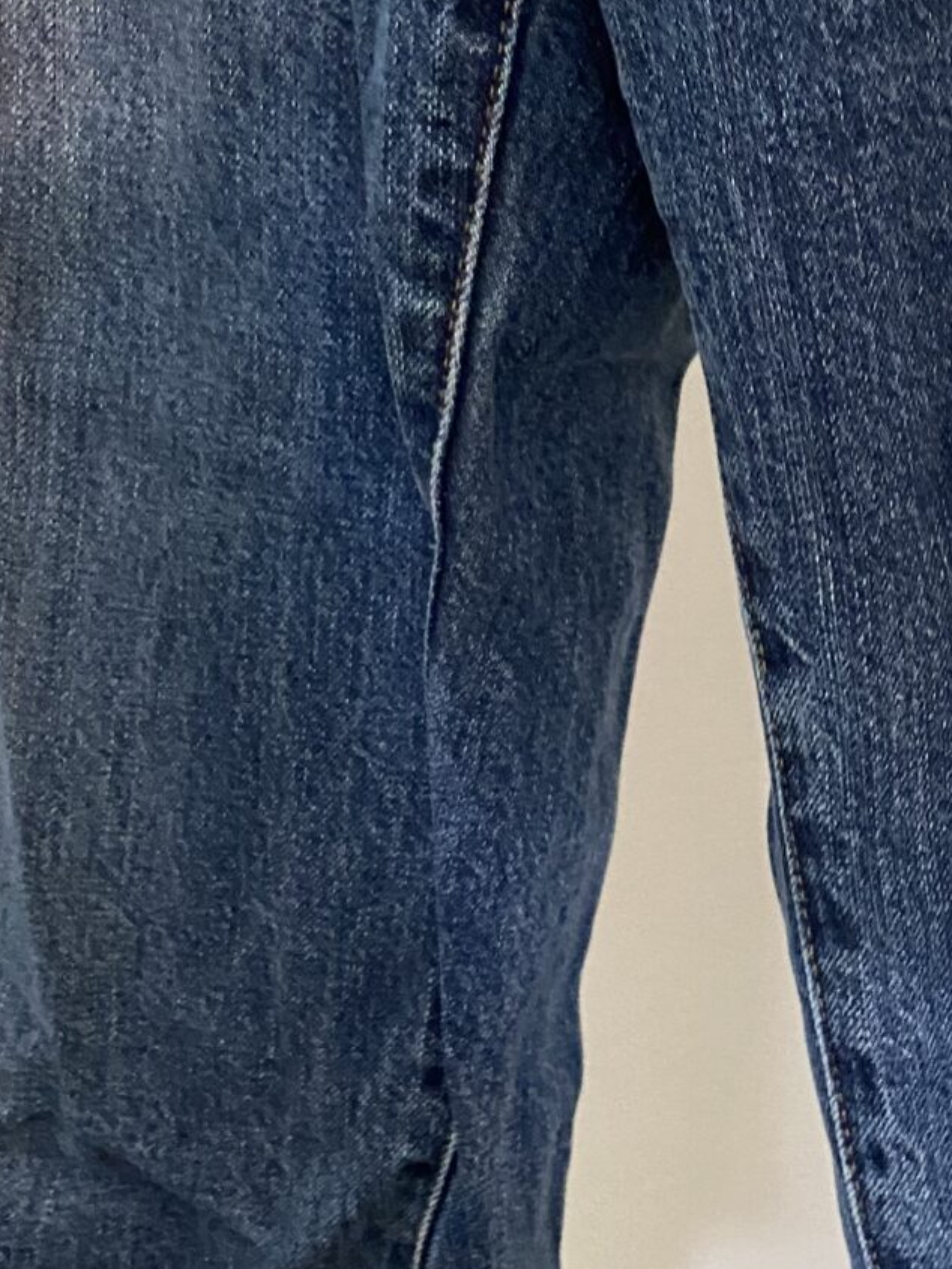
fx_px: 2310
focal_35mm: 63
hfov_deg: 21.6
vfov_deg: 30.6
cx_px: 1143
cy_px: 782
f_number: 1.8
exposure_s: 1/32
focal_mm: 4.25
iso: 640
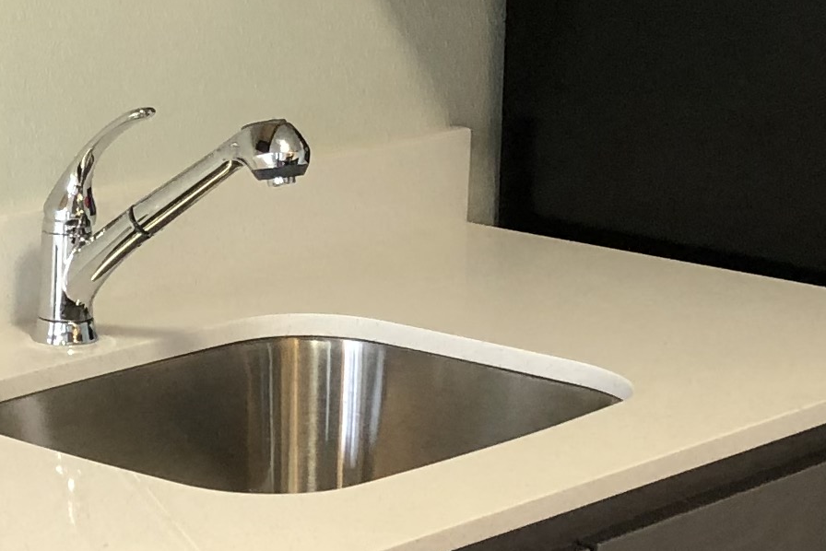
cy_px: 135
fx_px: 3007
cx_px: -52
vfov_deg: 10.5
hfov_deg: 15.3
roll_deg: -0.1
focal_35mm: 131
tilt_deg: -8.9
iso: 40
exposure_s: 1/17
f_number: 1.8
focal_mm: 3.99
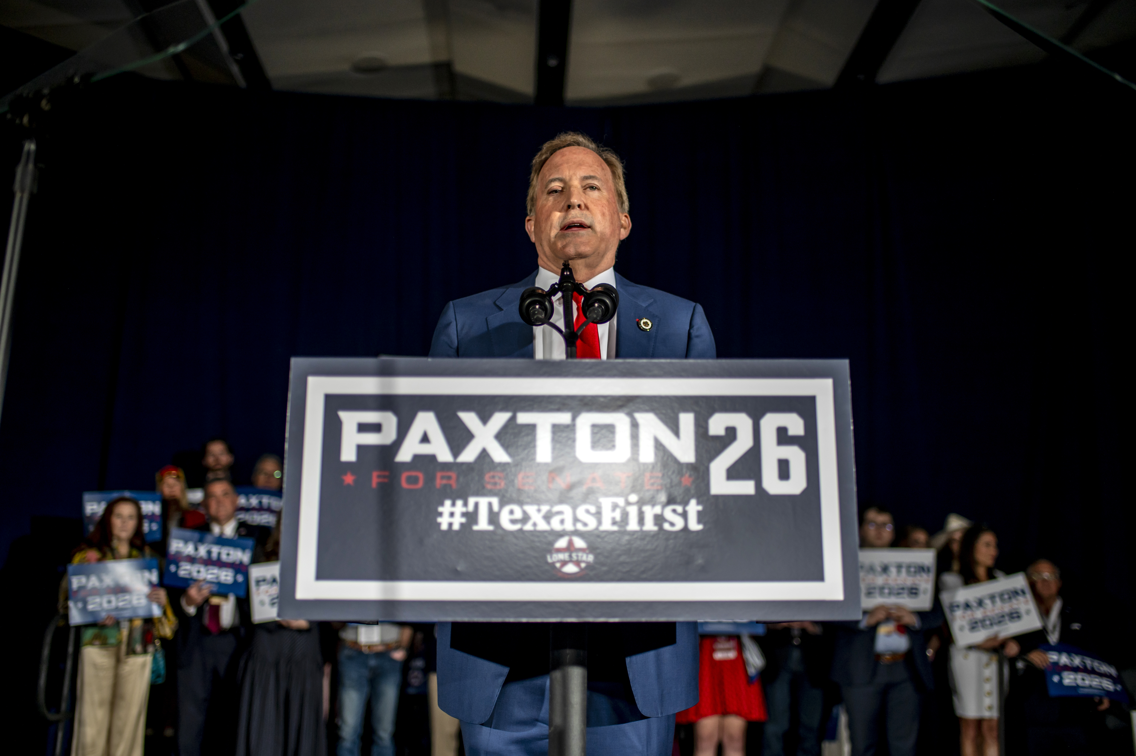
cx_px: 568
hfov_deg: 54.5
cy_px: 378
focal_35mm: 35
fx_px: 1104
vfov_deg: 37.8
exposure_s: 1/800
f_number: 1.8
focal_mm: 35
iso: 500
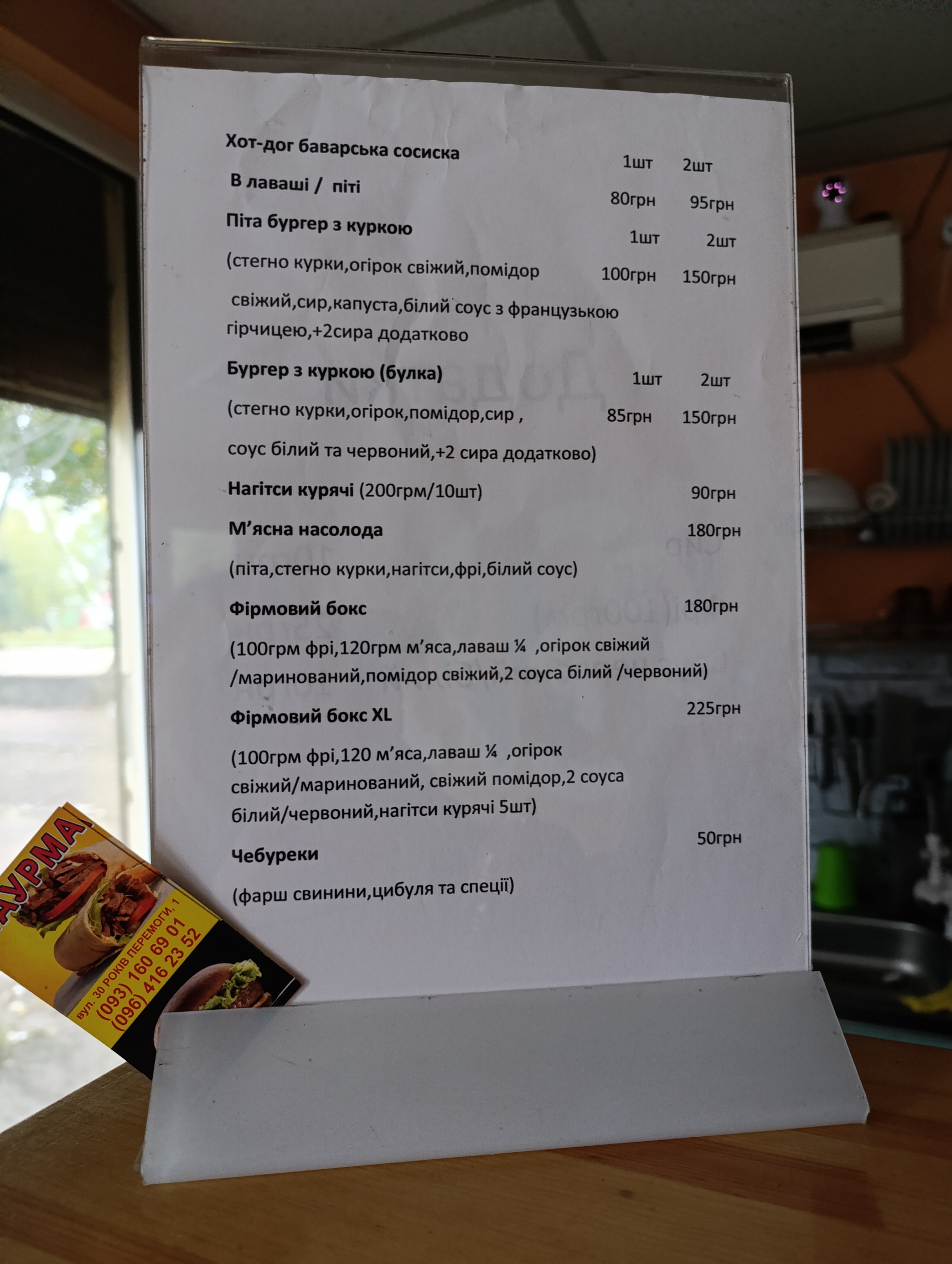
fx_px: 841
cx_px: 476
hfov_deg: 59.0
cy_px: 632
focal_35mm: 23
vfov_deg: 73.8
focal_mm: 6.14
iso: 1000
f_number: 1.6
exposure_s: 1/25
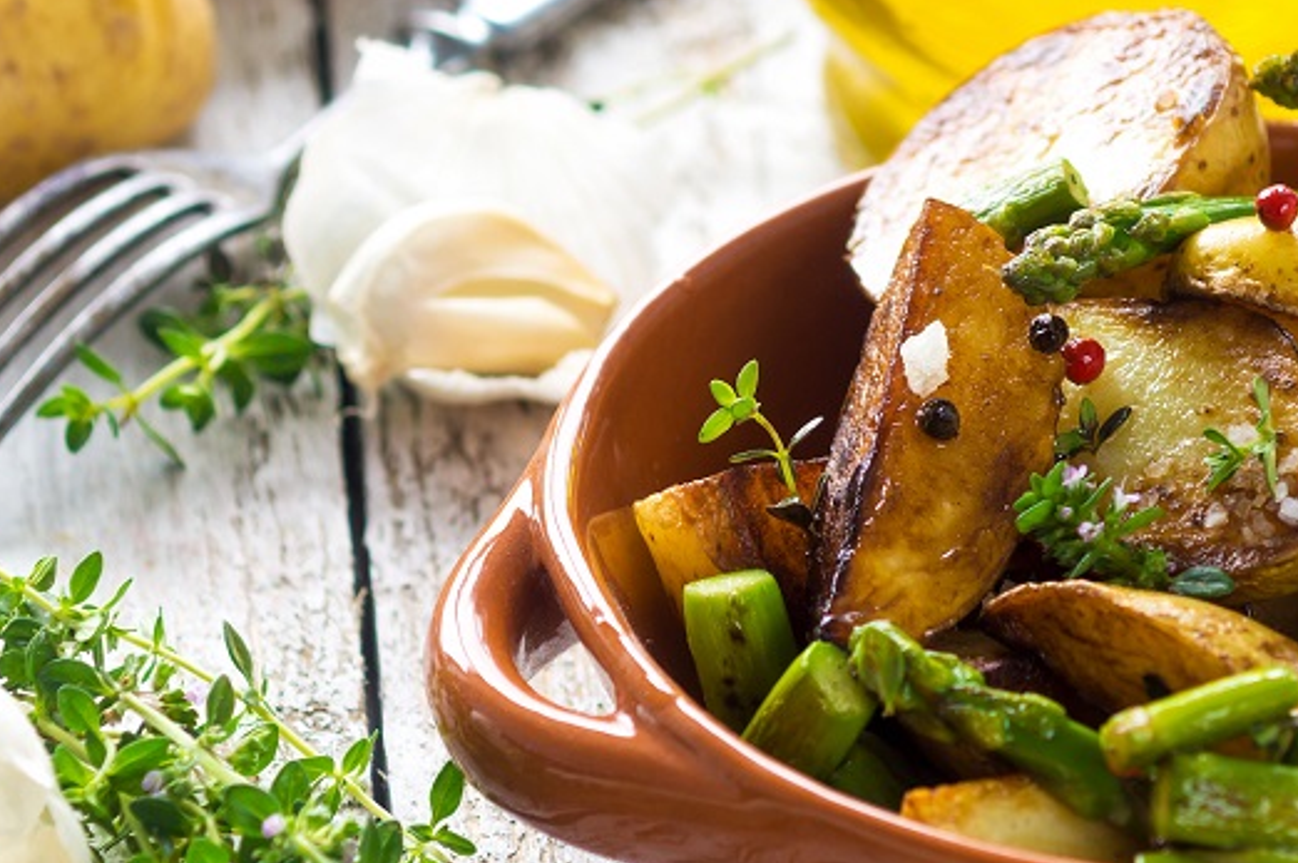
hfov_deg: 9.0
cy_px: 430
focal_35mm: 230
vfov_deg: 6.0
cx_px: 806
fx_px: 8285
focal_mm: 80
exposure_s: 1/25
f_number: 4.5
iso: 100
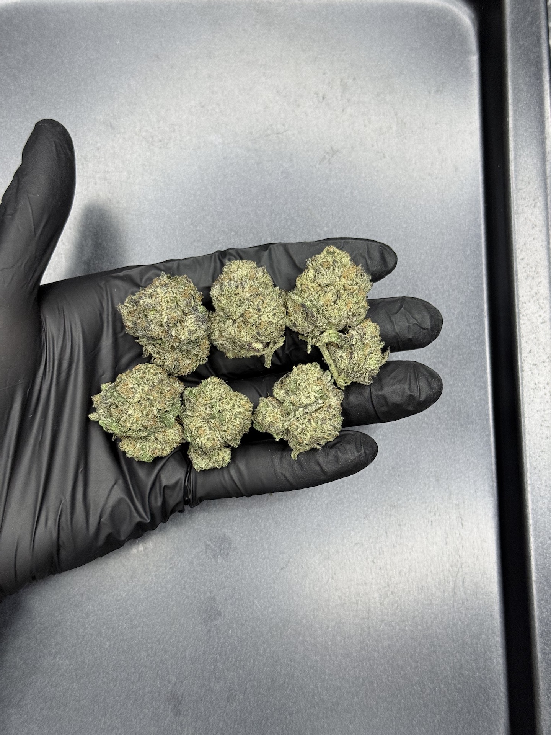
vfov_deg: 39.7
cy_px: 368
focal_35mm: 48
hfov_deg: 30.3
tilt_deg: -82.2
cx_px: 276
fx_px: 1019
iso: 80
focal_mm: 6.76
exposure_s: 1/50
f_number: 1.78
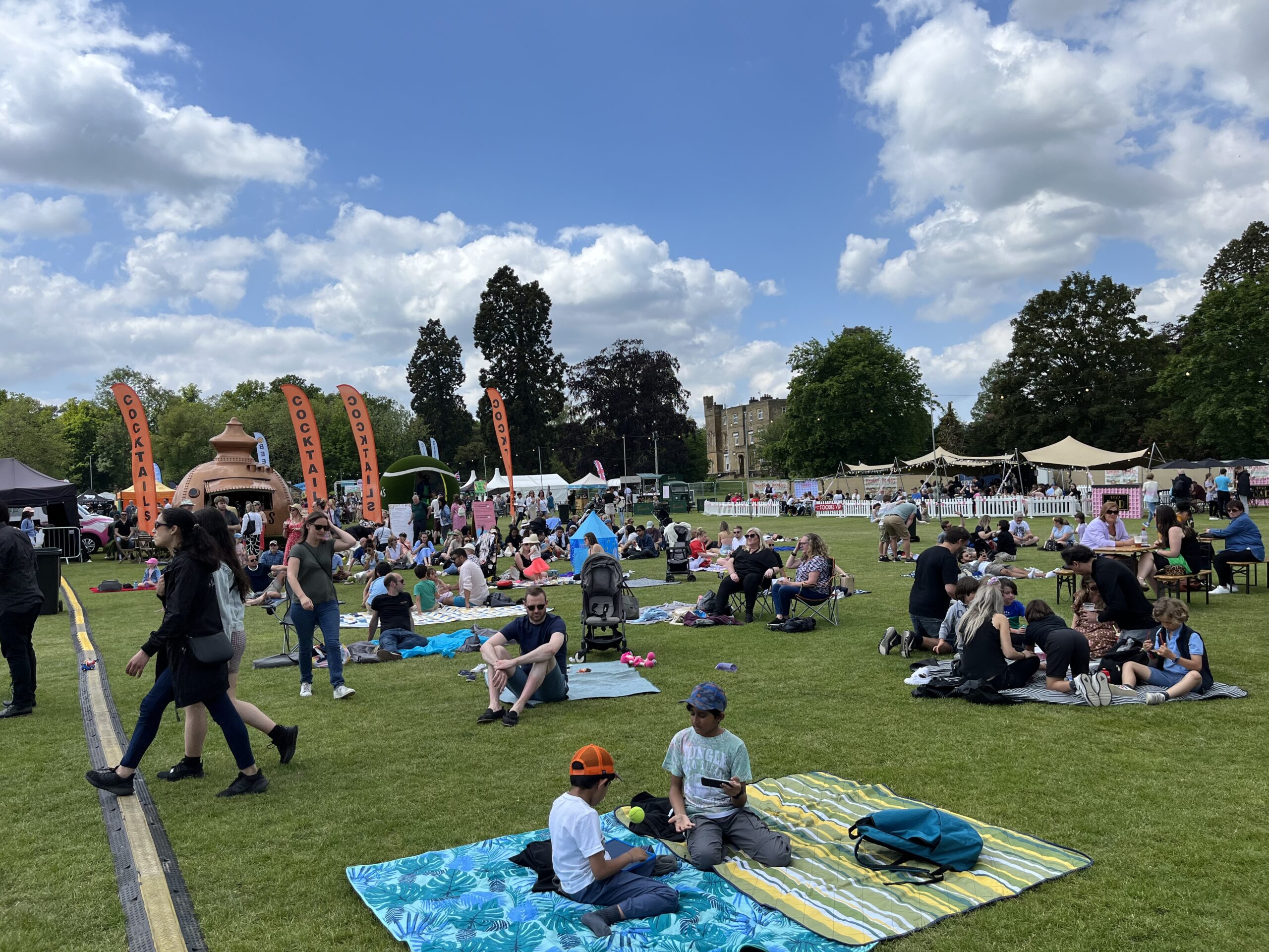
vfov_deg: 53.1
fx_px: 953
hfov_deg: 67.3
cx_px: 634
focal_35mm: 26
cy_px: 476
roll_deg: +3.1
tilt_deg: -0.4
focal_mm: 5.1
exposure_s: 1/4310
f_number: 1.6
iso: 50
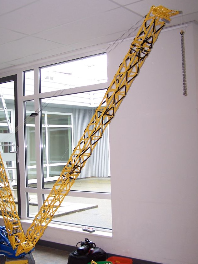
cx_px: 87
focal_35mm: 46
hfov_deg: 31.5
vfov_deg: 41.2
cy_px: 134
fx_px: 351
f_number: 2.8
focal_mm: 6.3
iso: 80
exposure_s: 1/60
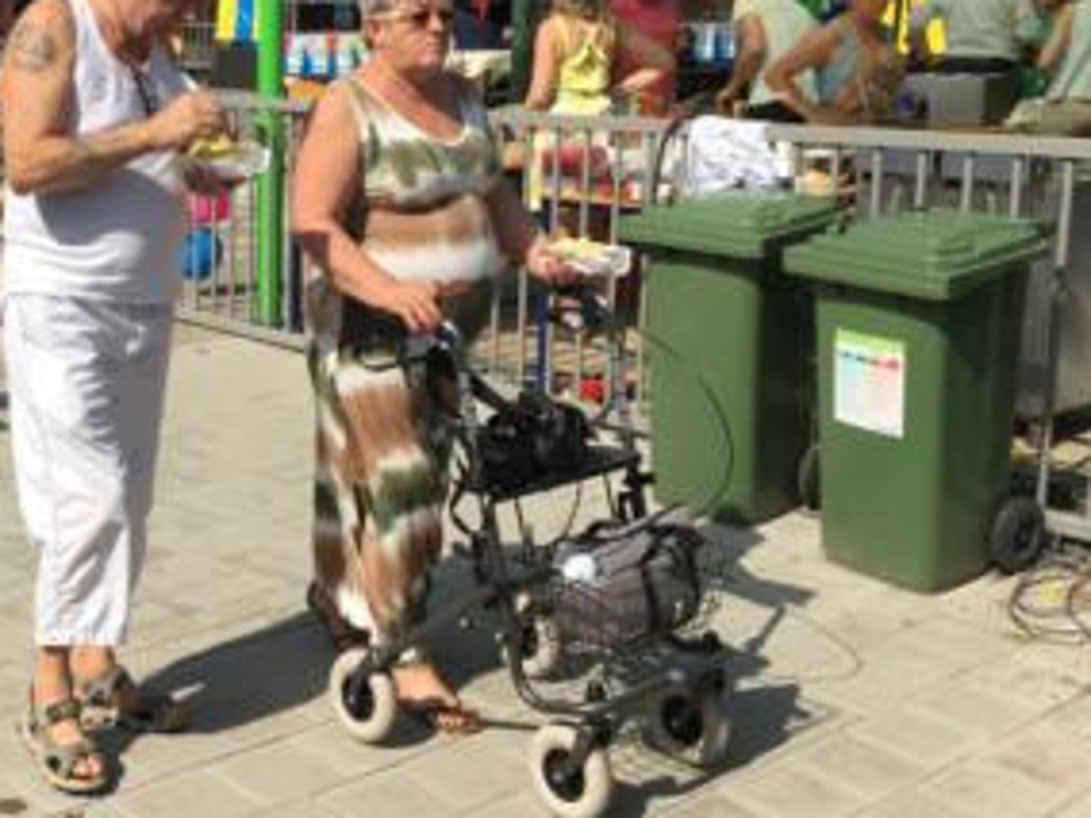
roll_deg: +2.0
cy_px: 278
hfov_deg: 36.5
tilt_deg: -7.4
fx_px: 1607
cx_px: 250
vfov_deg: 28.4
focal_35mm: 51
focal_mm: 4.15
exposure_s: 1/1637
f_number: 2.2
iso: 25
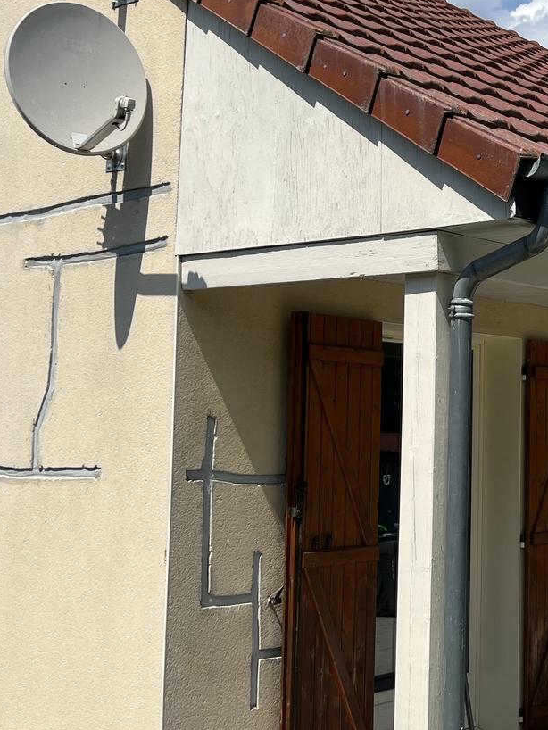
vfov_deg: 31.6
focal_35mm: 61
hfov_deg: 23.2
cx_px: 523
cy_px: 317
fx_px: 1287
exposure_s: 1/8000
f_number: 1.5
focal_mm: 5.7
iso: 50
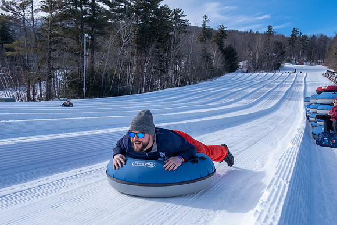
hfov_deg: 57.1
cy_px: 151
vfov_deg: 39.4
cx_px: 182
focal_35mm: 33
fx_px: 309
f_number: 5
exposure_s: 1/1000
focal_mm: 16
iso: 320
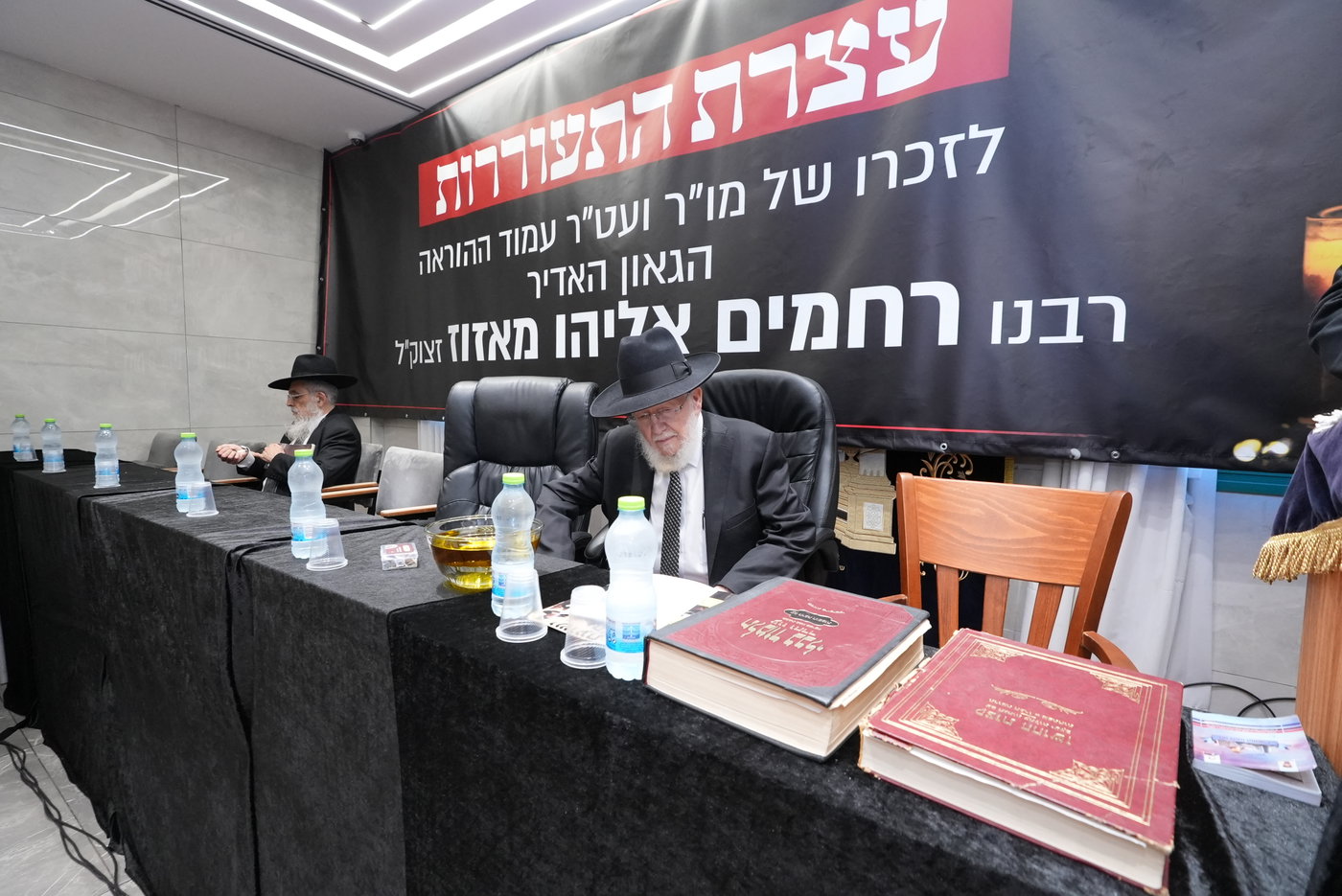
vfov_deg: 70.5
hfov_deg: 93.2
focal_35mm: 17
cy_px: 448
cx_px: 671
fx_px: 634
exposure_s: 1/200
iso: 6400
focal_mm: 17
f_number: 6.3
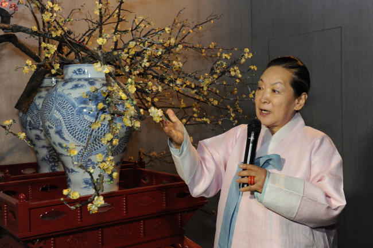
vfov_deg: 30.5
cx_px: 186
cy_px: 124
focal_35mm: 44
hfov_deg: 44.5
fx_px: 455
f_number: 5.6
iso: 1600
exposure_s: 1/100
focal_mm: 44
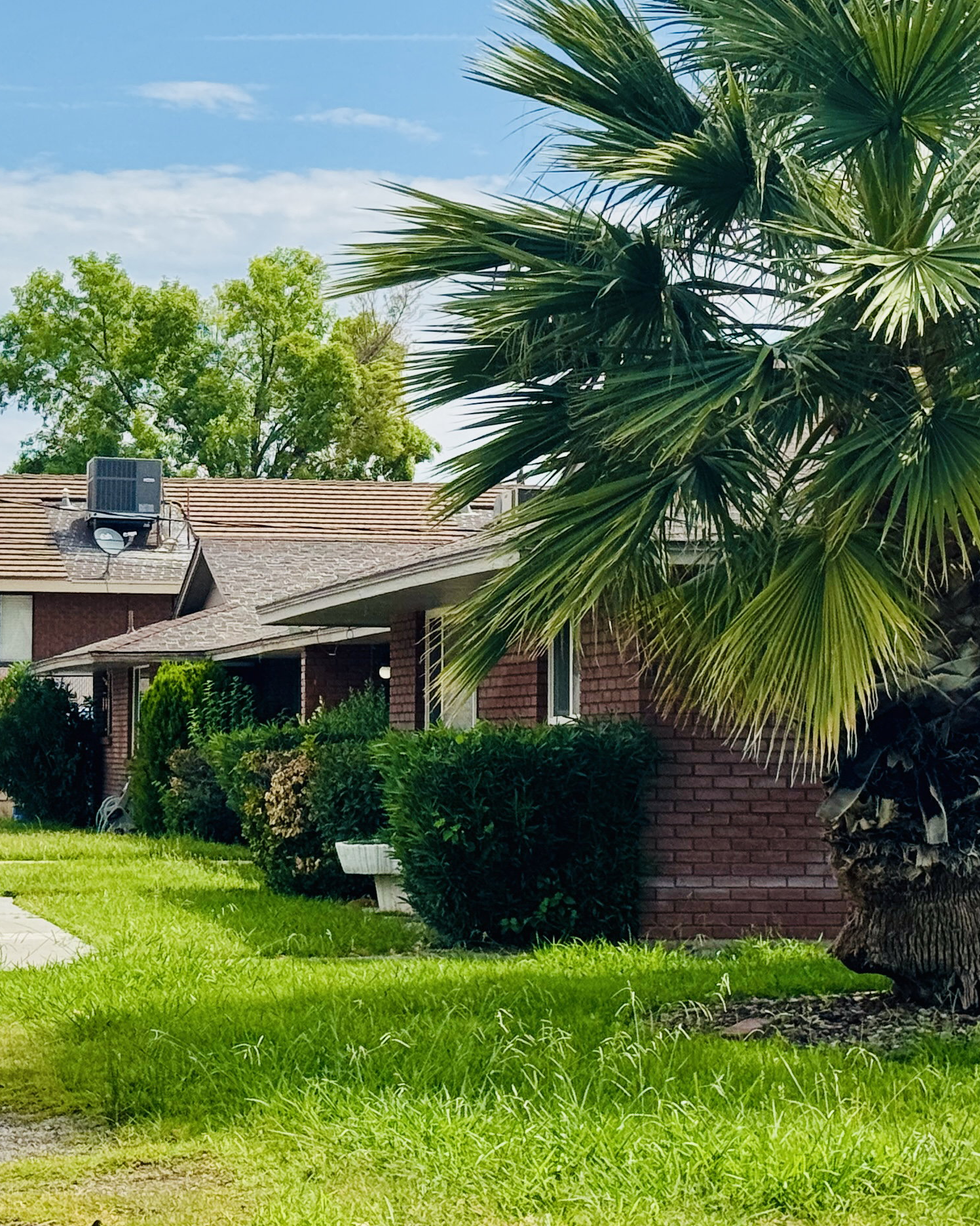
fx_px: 3662
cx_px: 369
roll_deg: +0.0
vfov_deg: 19.0
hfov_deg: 15.2
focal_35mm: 101
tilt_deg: +2.3
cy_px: 540
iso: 64
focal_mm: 6.76
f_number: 1.78
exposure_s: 1/7092
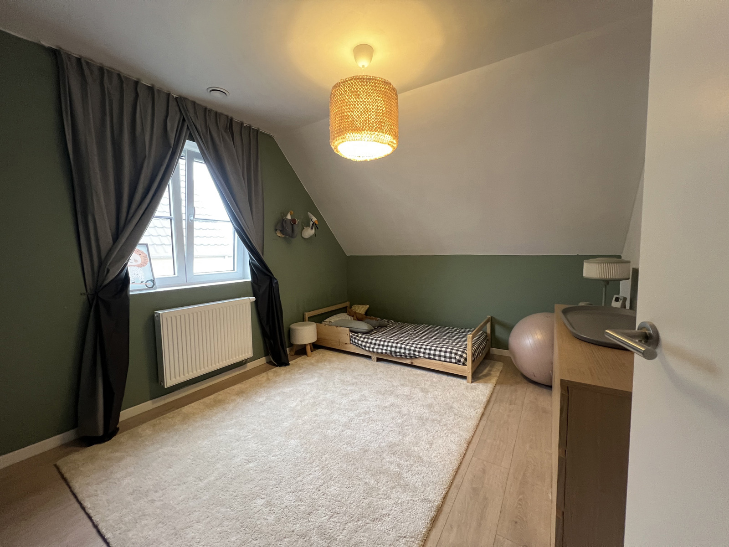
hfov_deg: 106.2
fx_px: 274
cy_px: 274
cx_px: 364
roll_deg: +1.3
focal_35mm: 13
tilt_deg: -4.0
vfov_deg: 89.9
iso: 320
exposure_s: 1/50
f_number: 1.8
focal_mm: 1.57
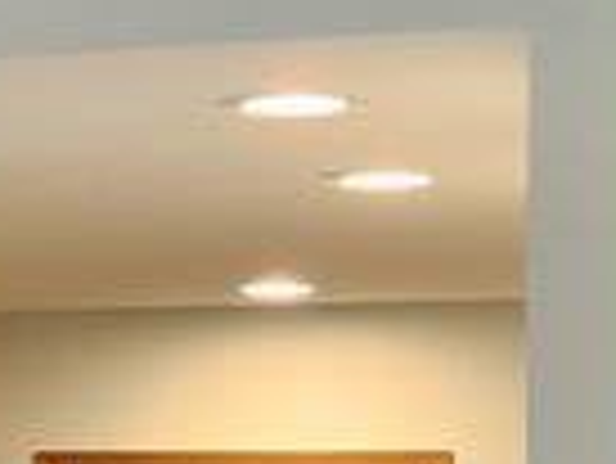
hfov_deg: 10.5
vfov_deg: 8.6
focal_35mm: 172
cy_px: 455
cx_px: -638
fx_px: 3063
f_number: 1.8
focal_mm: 6.4
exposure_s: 1/120
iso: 200
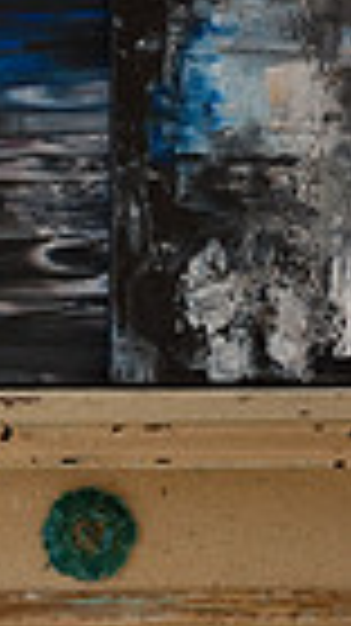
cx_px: -317
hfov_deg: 6.2
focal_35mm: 190
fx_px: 3149
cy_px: 892
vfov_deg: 11.0
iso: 640
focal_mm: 56
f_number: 8
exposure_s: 1/125
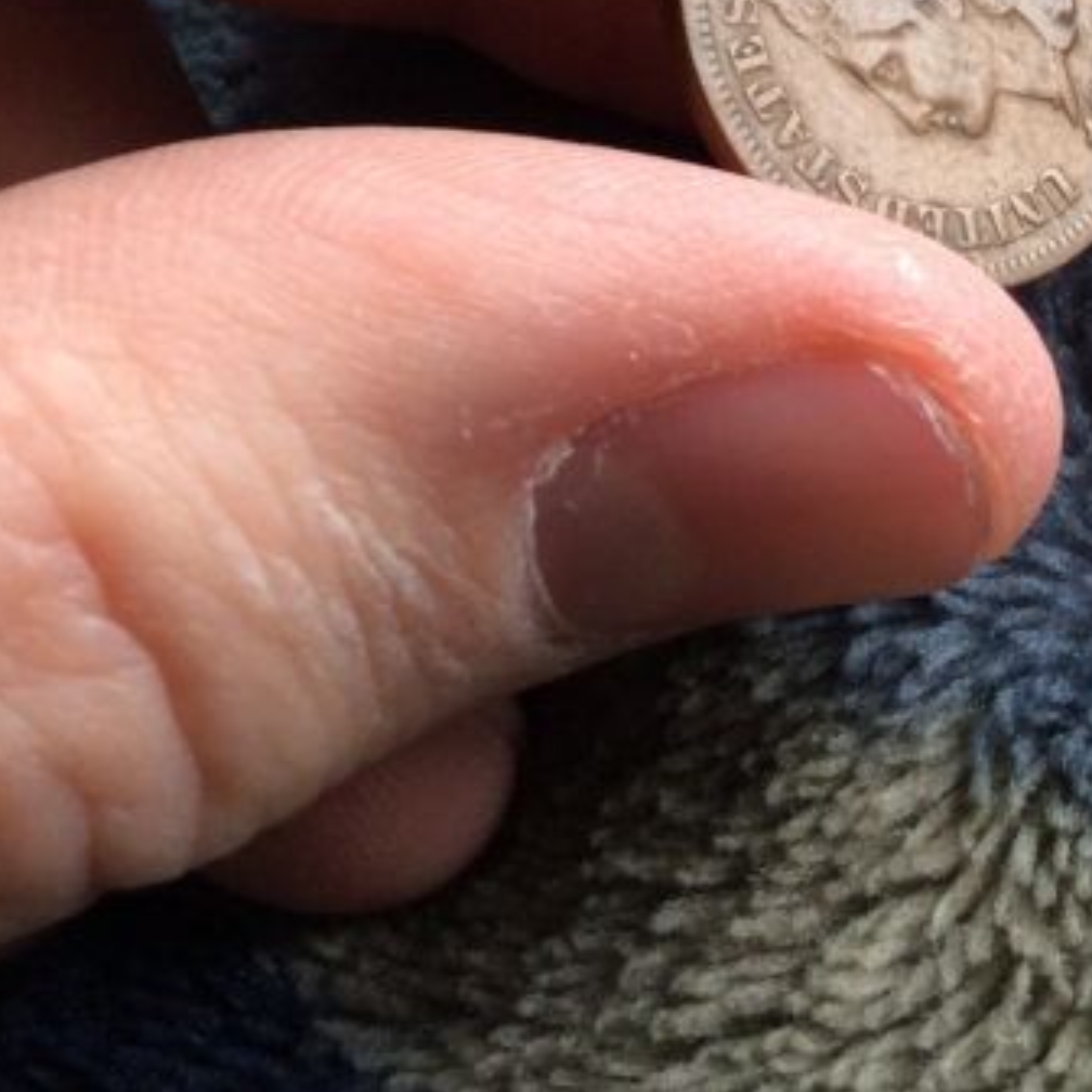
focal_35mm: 84
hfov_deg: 20.3
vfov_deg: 20.0
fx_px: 2998
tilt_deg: -69.2
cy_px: -28
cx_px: 930
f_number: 2.4
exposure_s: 1/24
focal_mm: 3.3
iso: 50
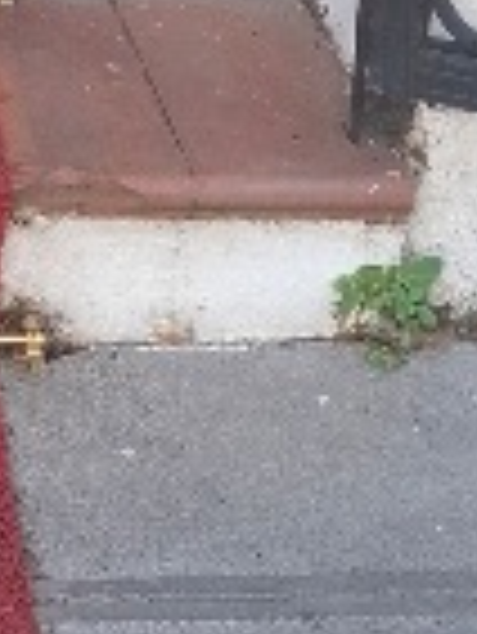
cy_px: -661
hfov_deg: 10.5
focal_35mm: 133
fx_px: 2440
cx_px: -364
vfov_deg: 12.8
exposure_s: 1/141
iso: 50
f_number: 1.8
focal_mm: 5.54
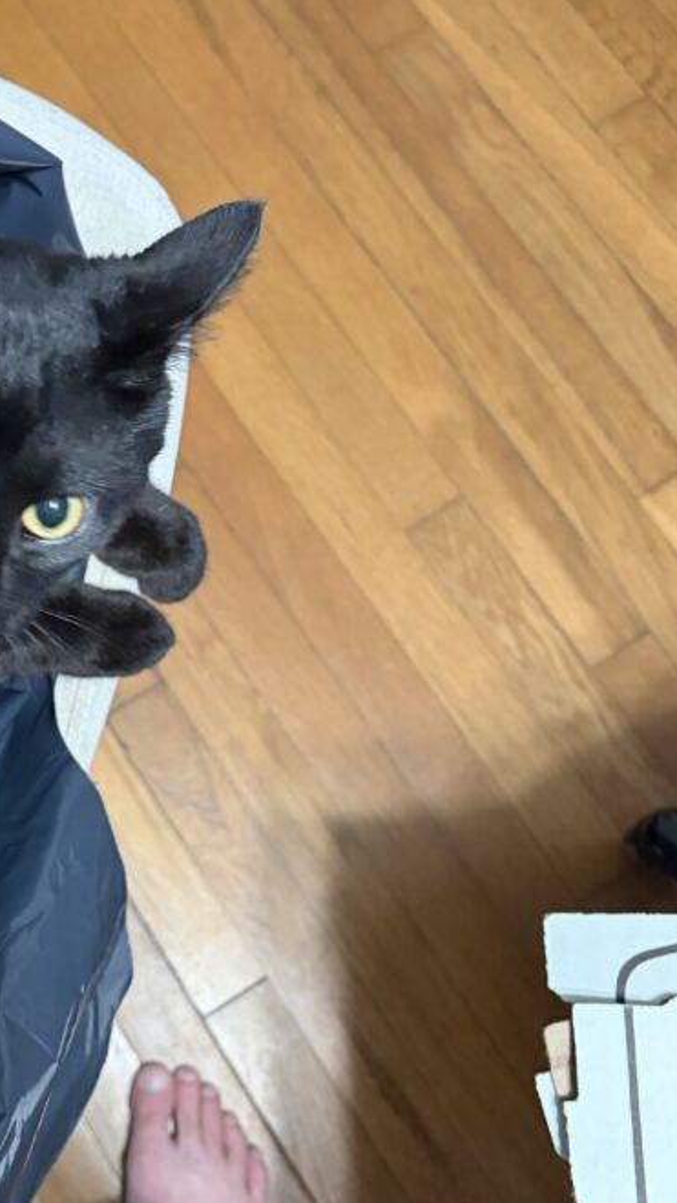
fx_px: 1403
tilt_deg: -76.6
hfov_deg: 25.9
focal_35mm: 44
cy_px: 579
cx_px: 22
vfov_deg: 46.4
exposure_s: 1/40
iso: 640
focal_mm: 5.96
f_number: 1.6
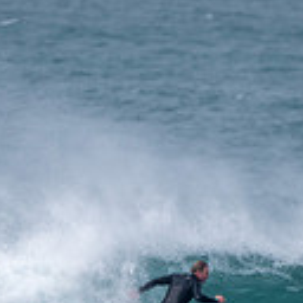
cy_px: 397
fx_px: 20539
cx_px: 69
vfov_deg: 0.8
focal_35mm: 2074
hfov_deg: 0.8
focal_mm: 500
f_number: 5.6
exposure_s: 1/1000
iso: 140
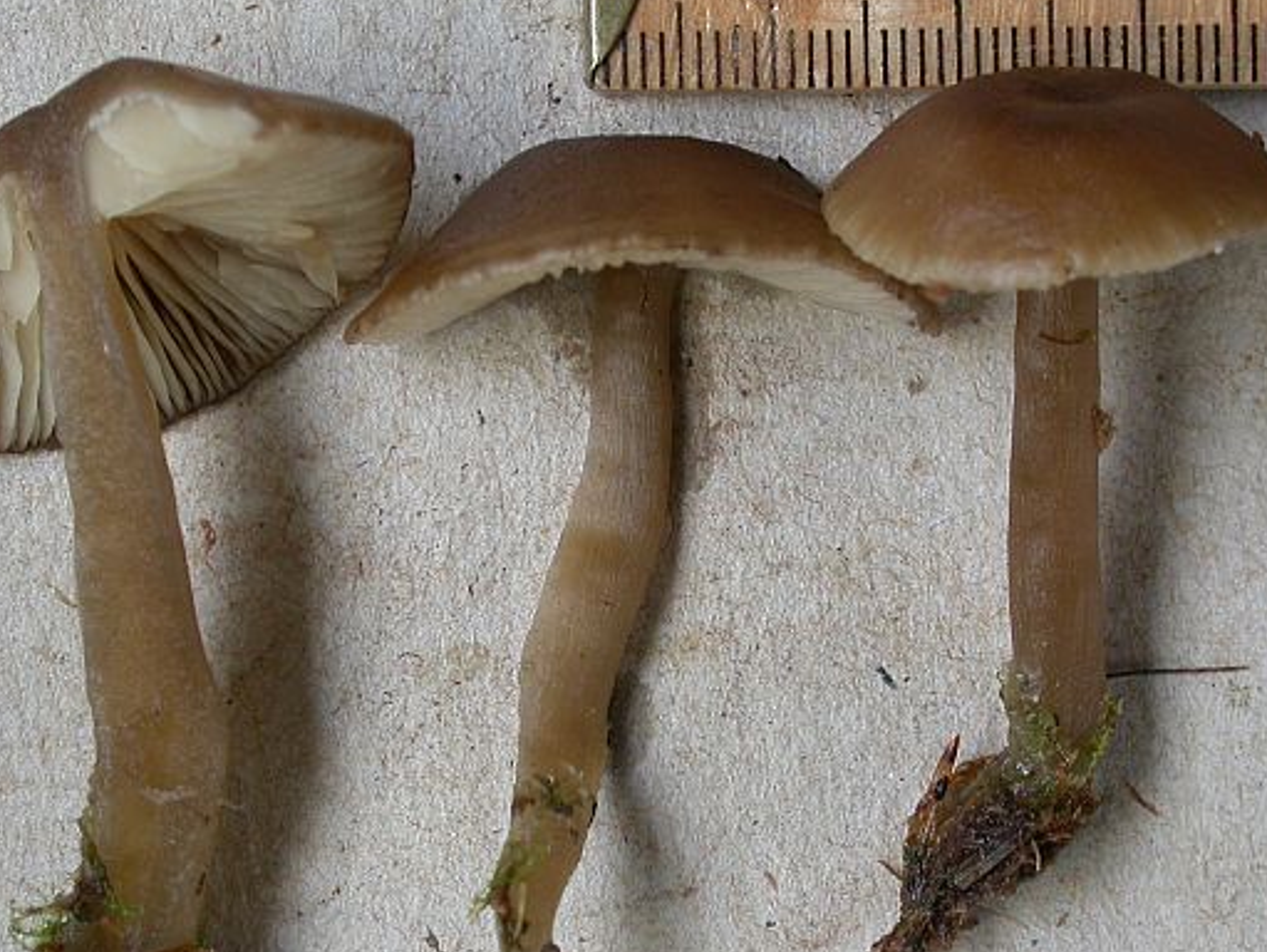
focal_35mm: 111
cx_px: 605
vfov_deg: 13.4
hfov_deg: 17.7
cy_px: 547
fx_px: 4066
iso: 100
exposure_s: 1/15.4
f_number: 3.6
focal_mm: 17.8
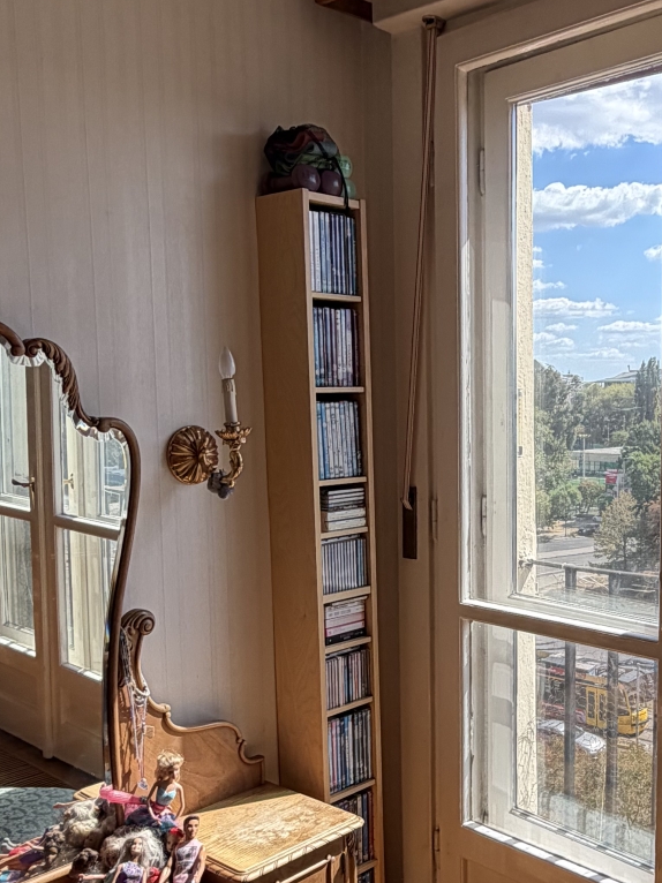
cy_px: 514
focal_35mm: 39
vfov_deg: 47.7
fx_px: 995
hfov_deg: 35.9
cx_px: 498
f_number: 2.2
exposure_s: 1/502
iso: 40
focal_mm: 2.22
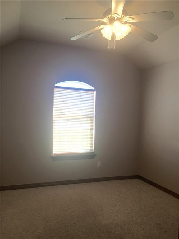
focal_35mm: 29
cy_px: 120
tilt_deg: -1.6
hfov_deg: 48.2
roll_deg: -2.1
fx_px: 200
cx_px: 90
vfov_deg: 61.7
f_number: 2.2
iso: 32
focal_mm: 4.15
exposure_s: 1/60
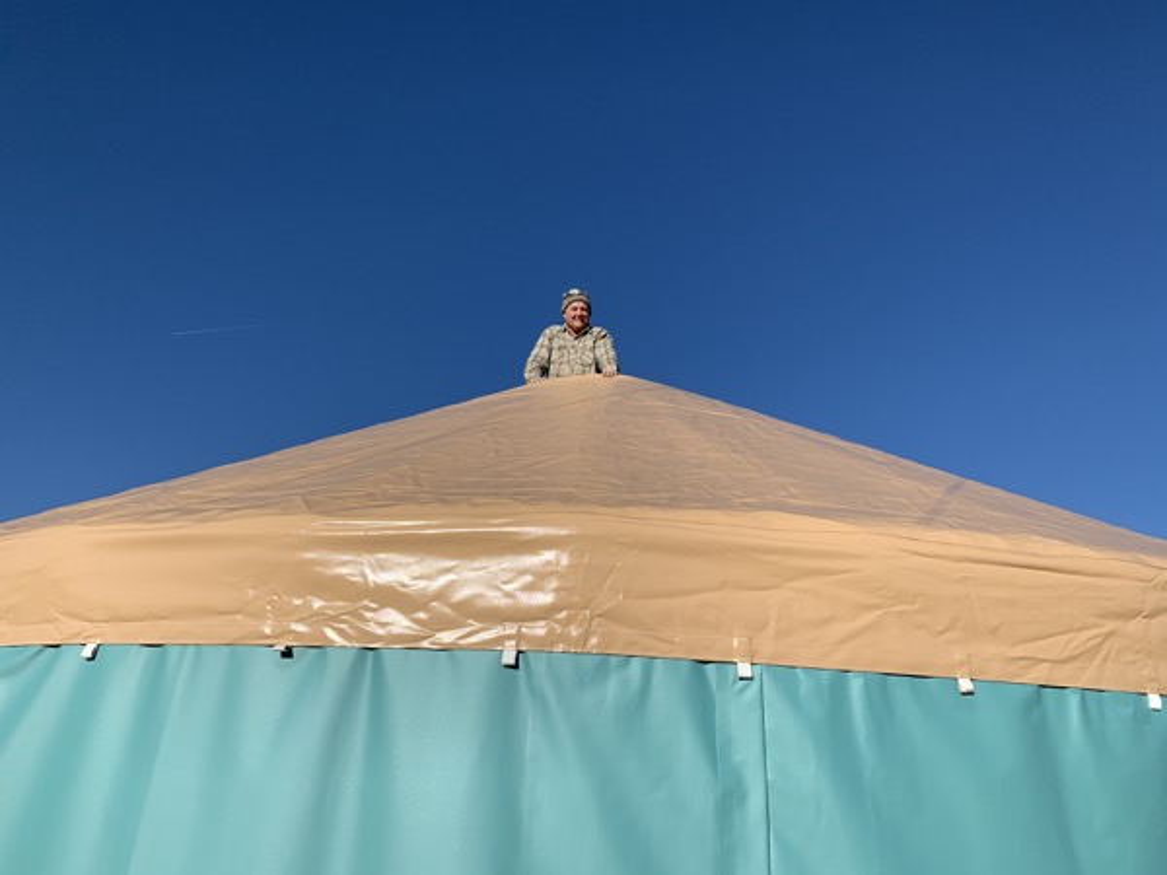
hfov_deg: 67.3
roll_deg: -2.1
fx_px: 877
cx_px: 584
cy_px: 438
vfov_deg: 53.1
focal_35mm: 26
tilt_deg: +22.6
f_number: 1.8
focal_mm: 4.25
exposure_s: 1/3521
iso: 25
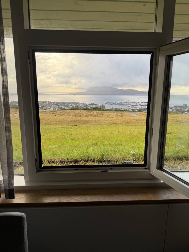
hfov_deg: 56.8
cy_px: 126
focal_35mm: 24
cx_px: 94
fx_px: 175
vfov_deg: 71.6
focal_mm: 6.76
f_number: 1.78
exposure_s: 1/1385
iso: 100
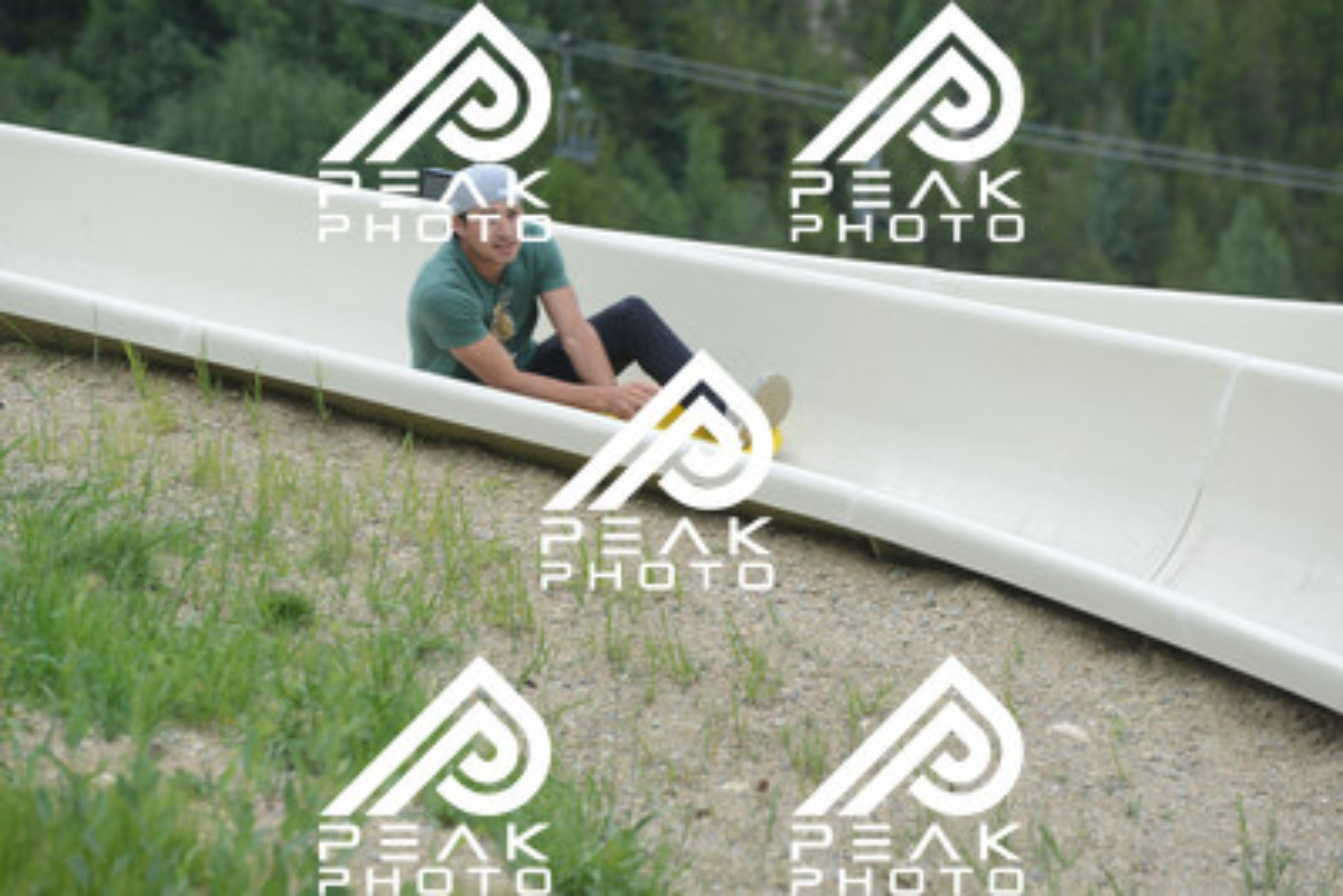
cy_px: 448
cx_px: 672
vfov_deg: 7.0
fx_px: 7277
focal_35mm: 195
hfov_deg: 10.5
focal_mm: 195
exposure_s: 1/640
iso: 450
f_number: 6.3
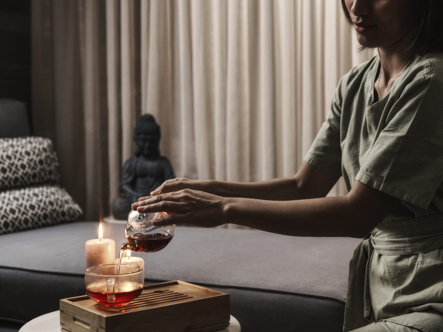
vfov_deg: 24.8
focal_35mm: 59
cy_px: 166
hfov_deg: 32.7
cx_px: 222
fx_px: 755
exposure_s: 1/4
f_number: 8
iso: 200
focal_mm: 75
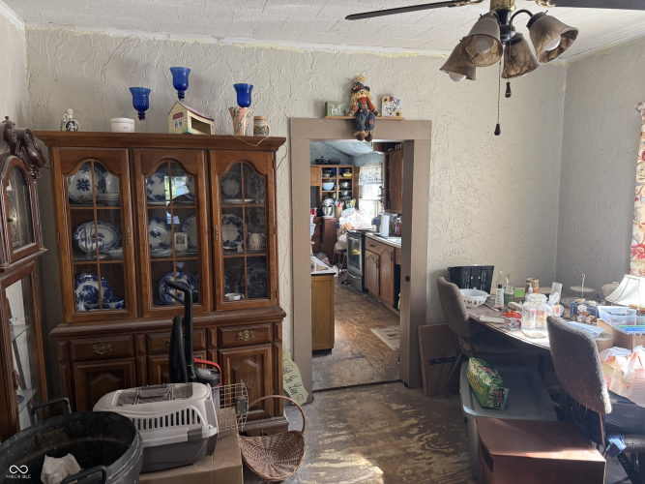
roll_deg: +1.3
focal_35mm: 24
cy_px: 242
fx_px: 447
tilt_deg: -5.7
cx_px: 322
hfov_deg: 71.6
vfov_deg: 56.8
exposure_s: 1/117
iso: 200
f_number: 1.78
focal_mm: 6.76
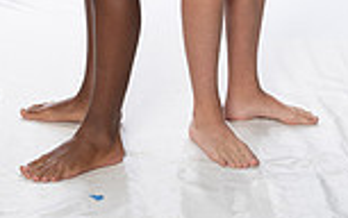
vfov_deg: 8.2
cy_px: -272
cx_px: 84
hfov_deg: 13.9
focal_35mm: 150
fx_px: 1424
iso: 800
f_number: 8
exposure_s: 1/250
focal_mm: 50
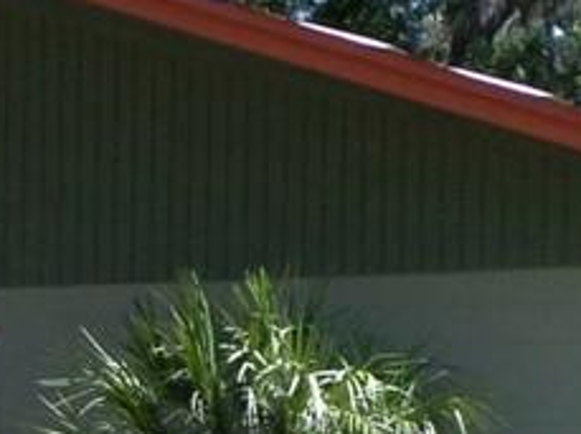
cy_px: 650
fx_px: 2933
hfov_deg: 11.0
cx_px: -238
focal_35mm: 175
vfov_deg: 8.3
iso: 80
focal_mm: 4.5
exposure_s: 1/1000
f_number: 2.5
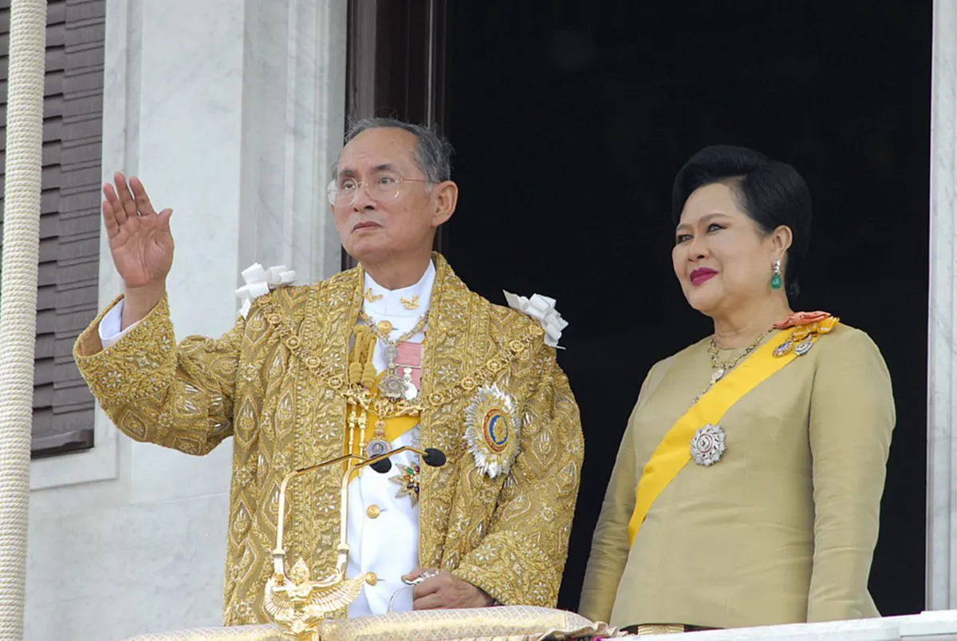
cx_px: 478
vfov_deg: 3.1
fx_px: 11975
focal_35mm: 450
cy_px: 320
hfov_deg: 4.6
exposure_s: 1/200
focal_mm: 300
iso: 400
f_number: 7.1
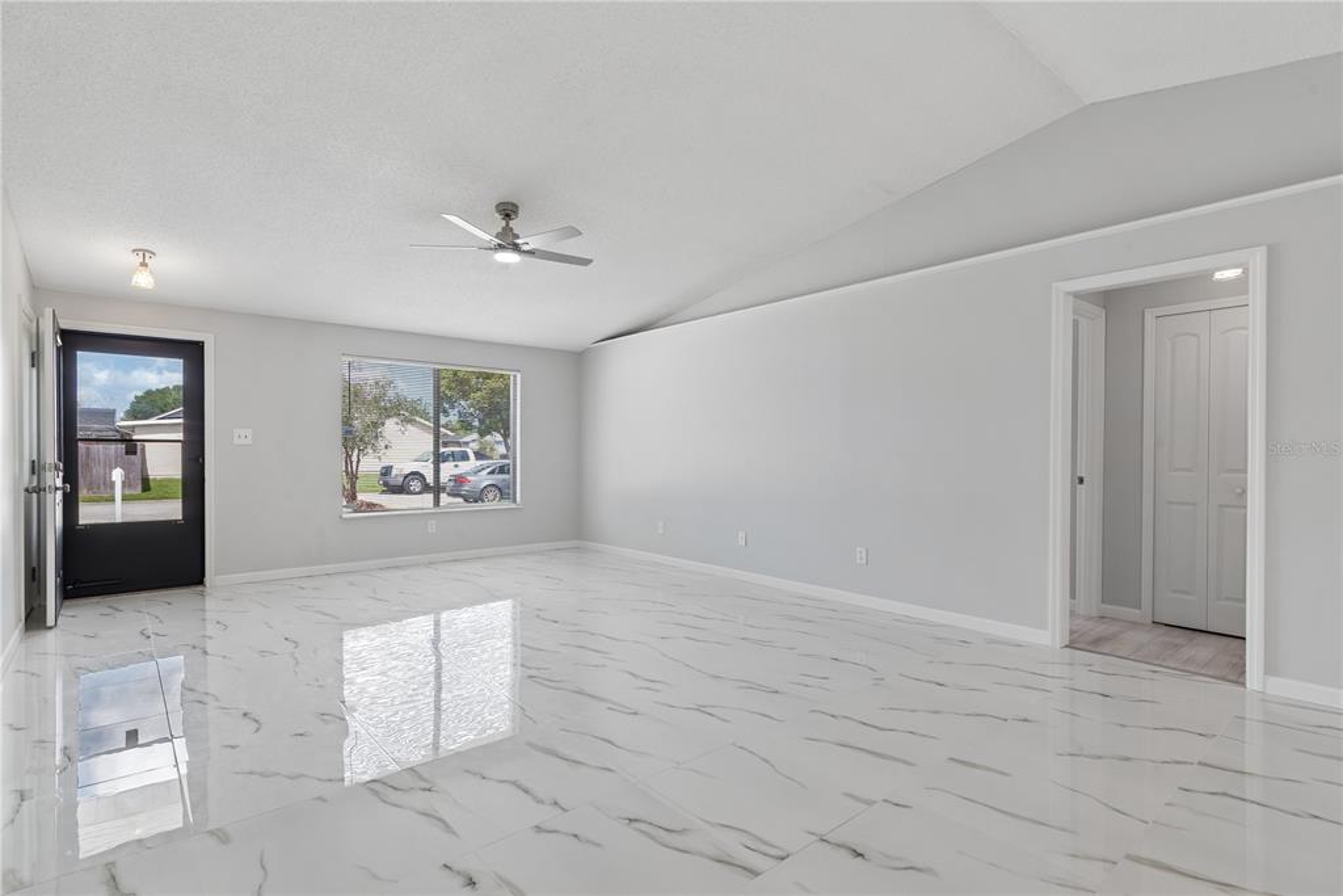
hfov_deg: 90.0
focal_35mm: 18
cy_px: 448
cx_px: 672
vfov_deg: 67.4
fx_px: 672
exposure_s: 1/100
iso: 400
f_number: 10
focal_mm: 18
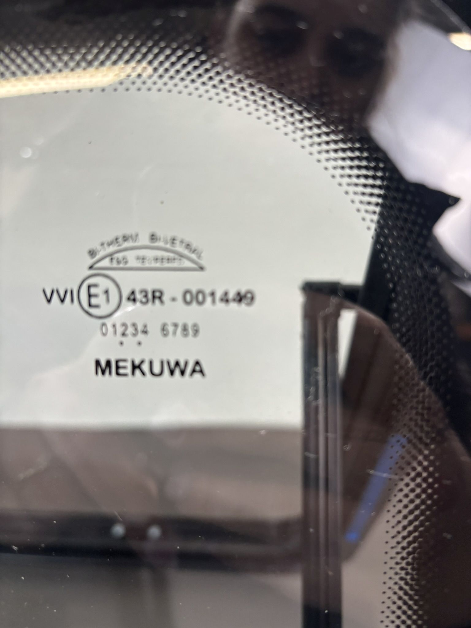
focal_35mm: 26
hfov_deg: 53.1
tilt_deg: -29.0
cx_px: 236
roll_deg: +1.6
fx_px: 472
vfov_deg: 67.3
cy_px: 314
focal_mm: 5.96
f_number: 1.6
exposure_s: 1/100
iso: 125
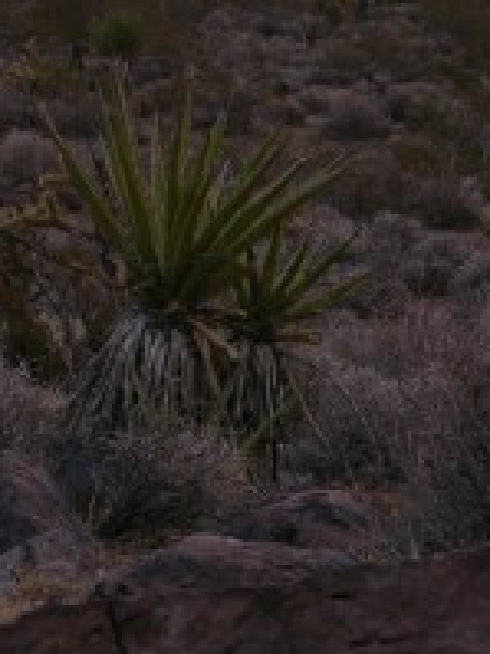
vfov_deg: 6.3
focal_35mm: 316
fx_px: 5971
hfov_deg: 4.7
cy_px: 618
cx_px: 559
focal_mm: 21
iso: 50
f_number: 3.5
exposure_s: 1/97.7
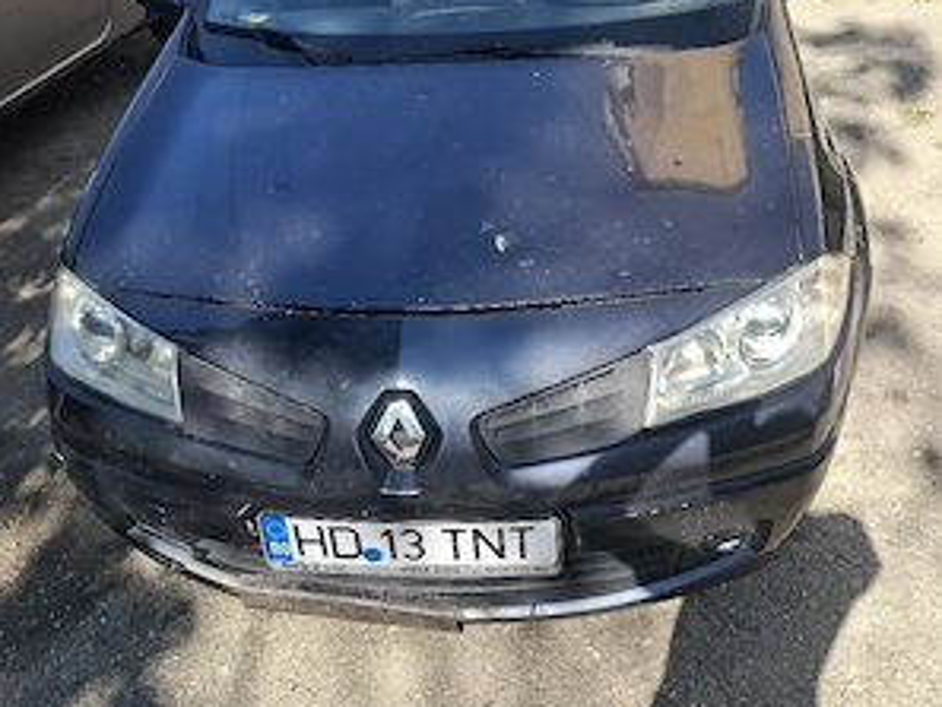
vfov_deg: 45.5
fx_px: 844
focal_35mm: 31
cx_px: 473
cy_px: 346
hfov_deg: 58.3
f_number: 1.8
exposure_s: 1/909
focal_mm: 5.54
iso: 50
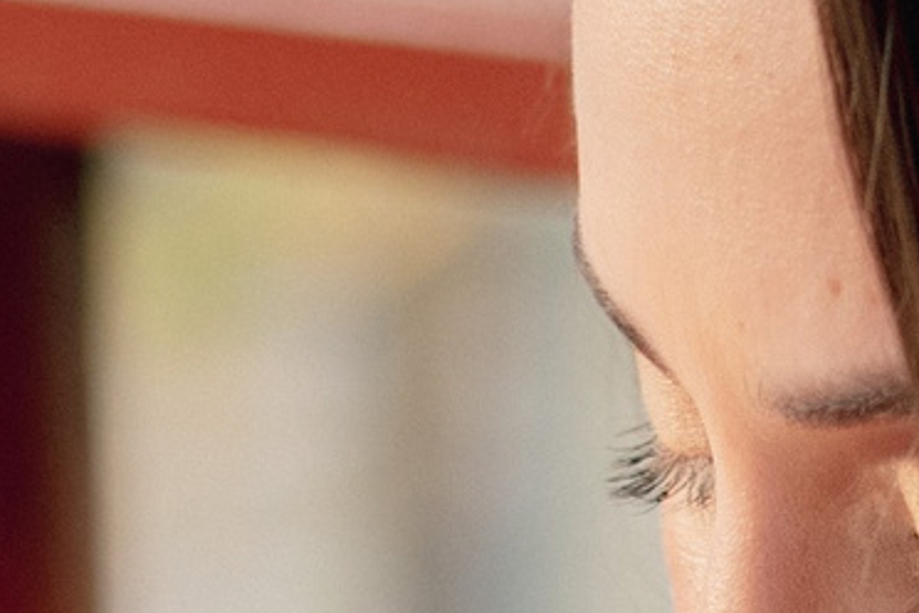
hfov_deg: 5.4
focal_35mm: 381
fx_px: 9725
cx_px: 578
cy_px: 1816
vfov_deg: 3.5
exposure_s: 1/200
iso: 250
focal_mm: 50
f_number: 2.5
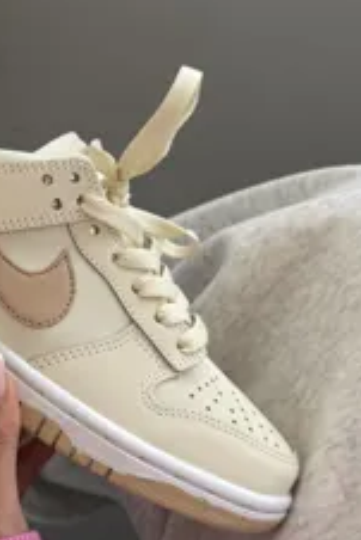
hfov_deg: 24.3
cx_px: -7
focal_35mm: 53
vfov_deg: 37.5
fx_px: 796
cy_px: 265
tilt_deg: -84.7
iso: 80
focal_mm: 6.76
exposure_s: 1/499
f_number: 1.78
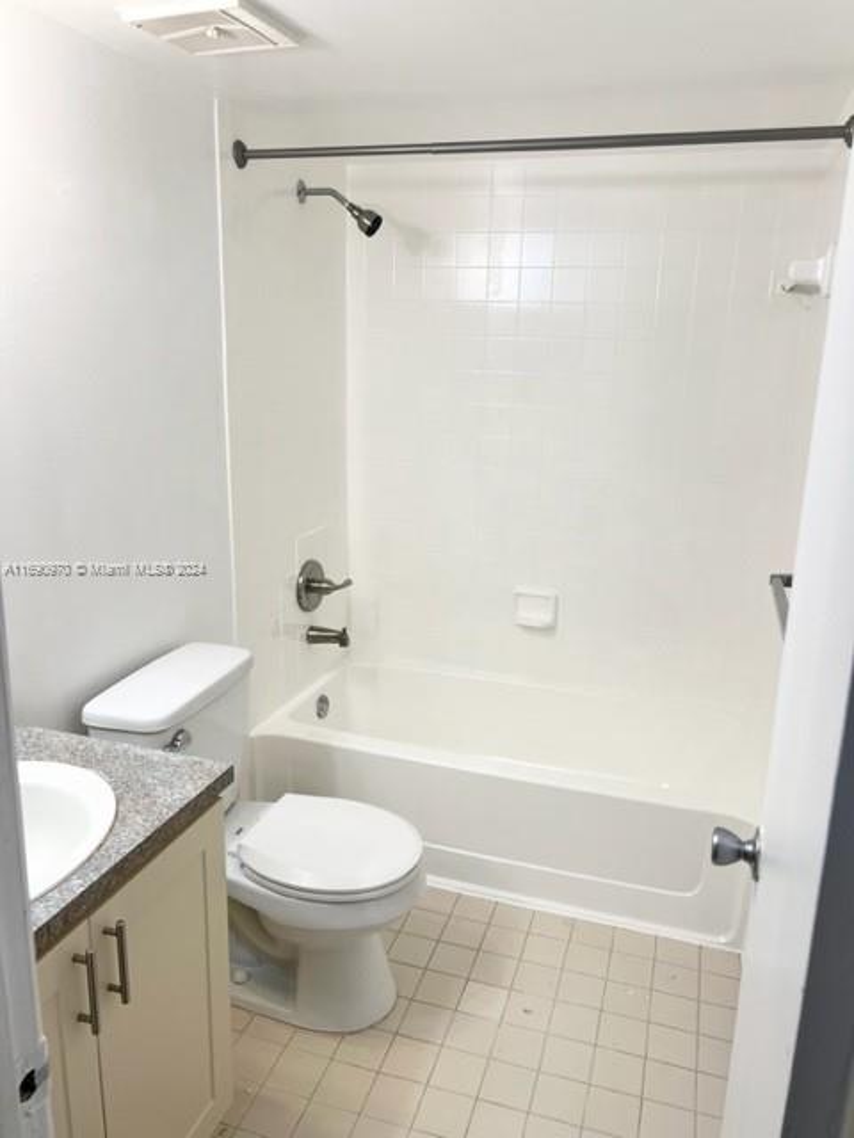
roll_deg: -2.0
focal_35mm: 26
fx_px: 855
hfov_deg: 53.1
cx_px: 427
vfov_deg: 67.3
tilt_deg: -13.8
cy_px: 569
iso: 32
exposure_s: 1/123
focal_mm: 5.7
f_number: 1.5
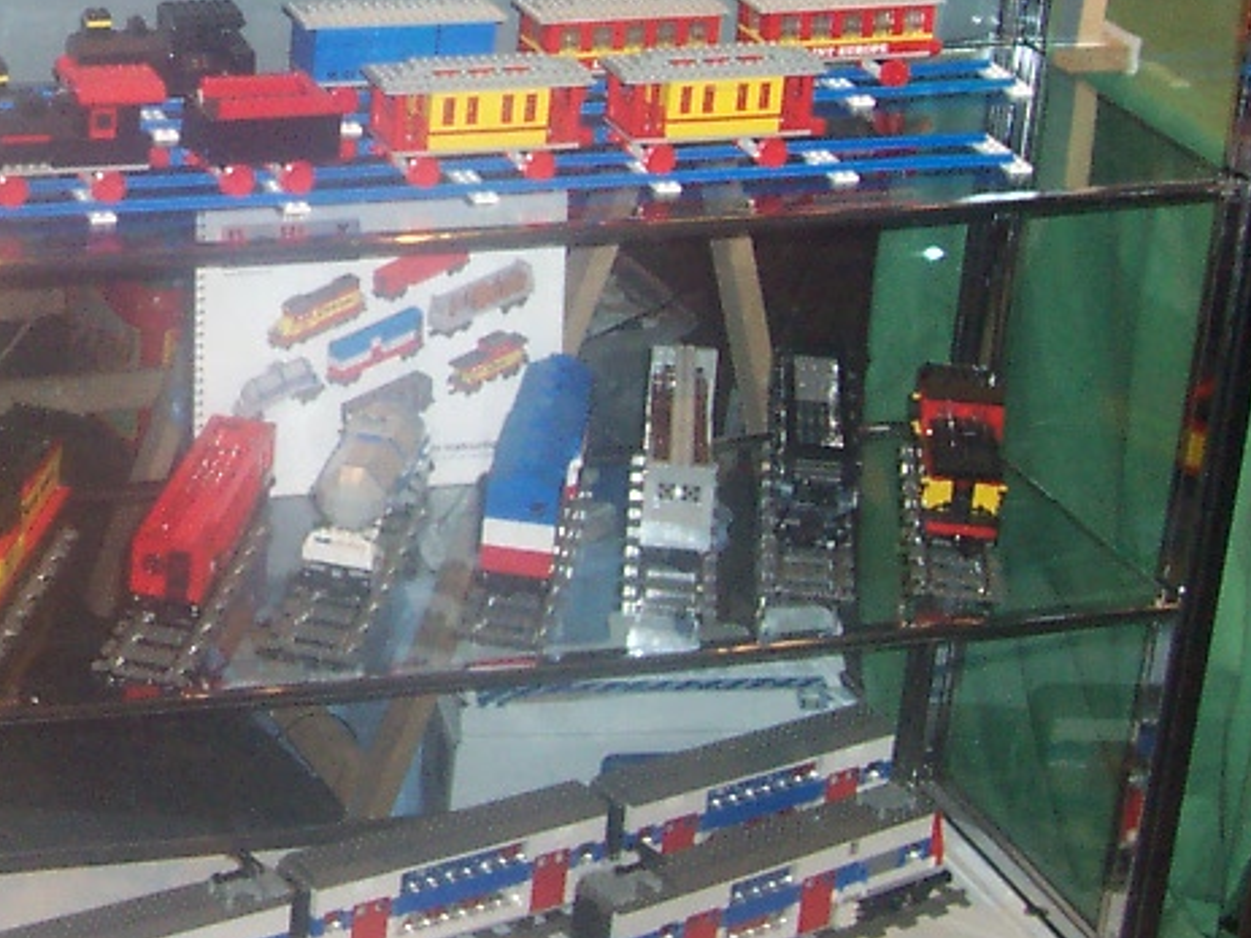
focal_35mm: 96
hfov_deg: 19.4
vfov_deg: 15.1
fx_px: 3468
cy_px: 11
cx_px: -203
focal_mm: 5.6
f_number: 2.8
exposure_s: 1/60
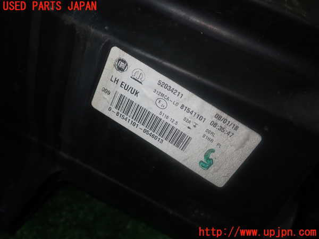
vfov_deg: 39.7
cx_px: 160
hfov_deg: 51.4
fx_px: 332
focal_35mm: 36
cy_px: 120
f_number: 7.1
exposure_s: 1/40
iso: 200
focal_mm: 6.37
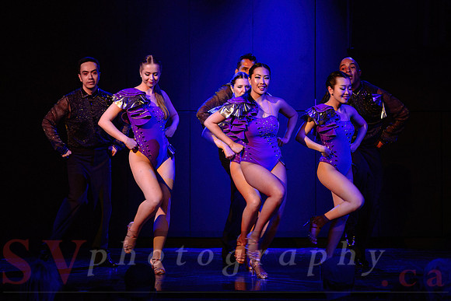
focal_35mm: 152
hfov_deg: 13.5
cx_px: 226
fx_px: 1910
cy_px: 143
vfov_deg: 9.0
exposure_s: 1/200
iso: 1600
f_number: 2.8
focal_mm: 125
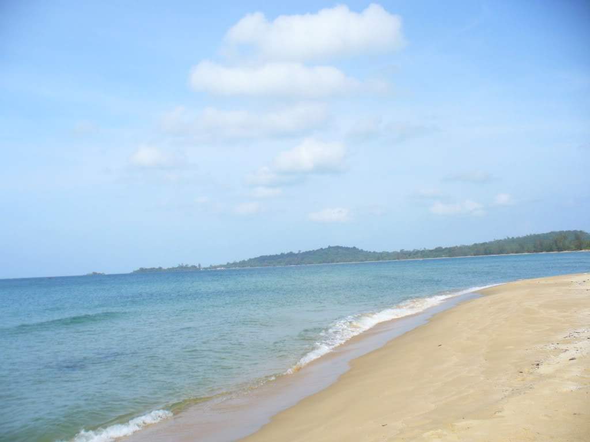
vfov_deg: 38.7
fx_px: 631
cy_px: 221
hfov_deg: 50.1
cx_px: 295
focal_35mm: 37
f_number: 5.6
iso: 80
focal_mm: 6.1
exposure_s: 1/400
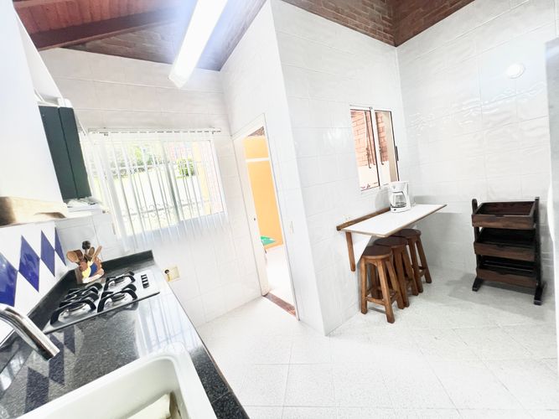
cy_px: 210
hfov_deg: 106.2
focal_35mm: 13
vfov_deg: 89.9
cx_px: 280
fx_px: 210
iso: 160
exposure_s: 1/120
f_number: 1.8
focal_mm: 1.57
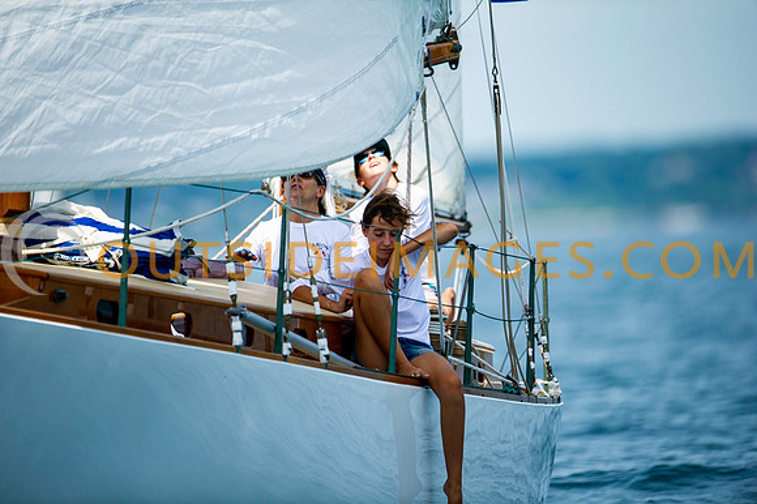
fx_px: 12609
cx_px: 378
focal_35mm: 600
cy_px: 252
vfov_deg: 2.3
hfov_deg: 3.4
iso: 400
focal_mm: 600
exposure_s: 1/4000
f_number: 4
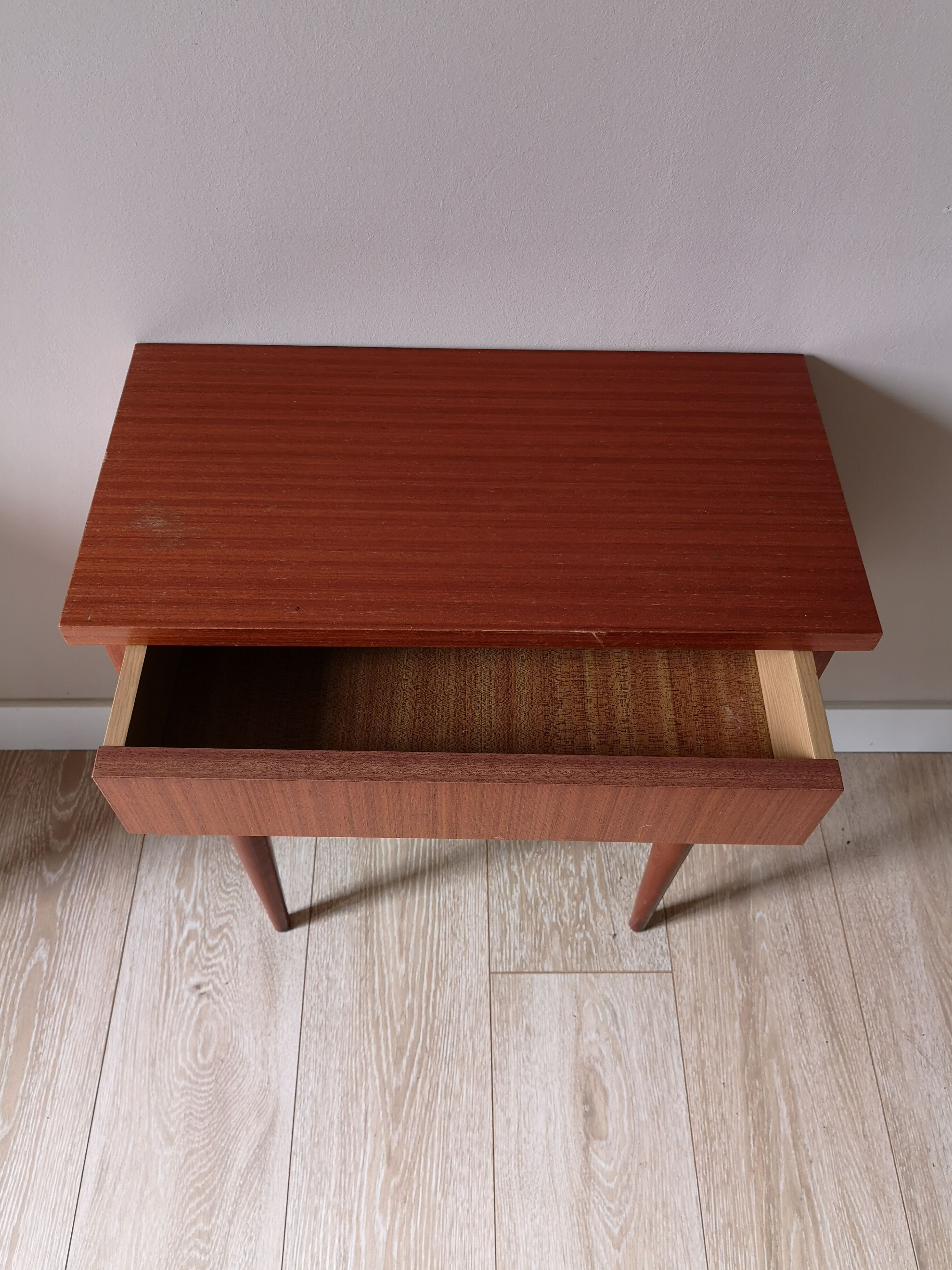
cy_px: 635
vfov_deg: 65.3
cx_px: 476
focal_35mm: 27
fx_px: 990
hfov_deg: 51.4
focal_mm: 3.95
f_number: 1.8
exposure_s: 1/33.3
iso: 125
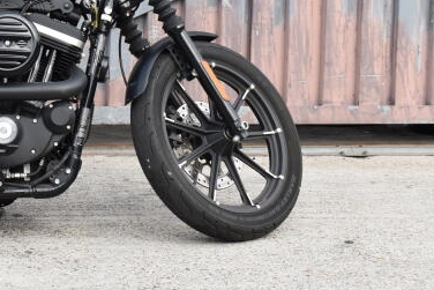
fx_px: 1230
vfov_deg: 13.3
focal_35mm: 102
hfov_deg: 19.5
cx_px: 3
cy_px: 38
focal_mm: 32
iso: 200
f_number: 8
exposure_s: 1/250
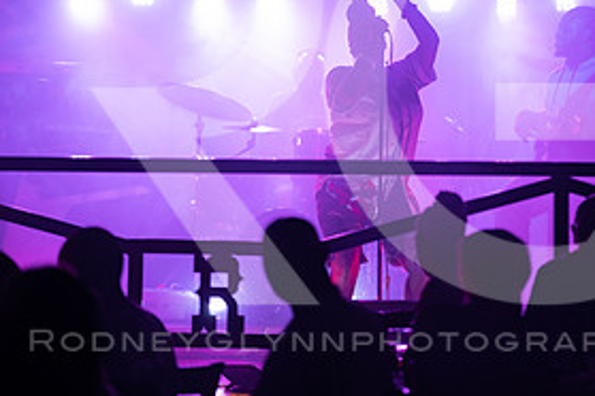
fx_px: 3438
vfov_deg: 6.6
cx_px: 397
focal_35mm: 208
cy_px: 95
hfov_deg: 9.9
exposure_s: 1/125
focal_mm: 100
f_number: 1.8
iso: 400
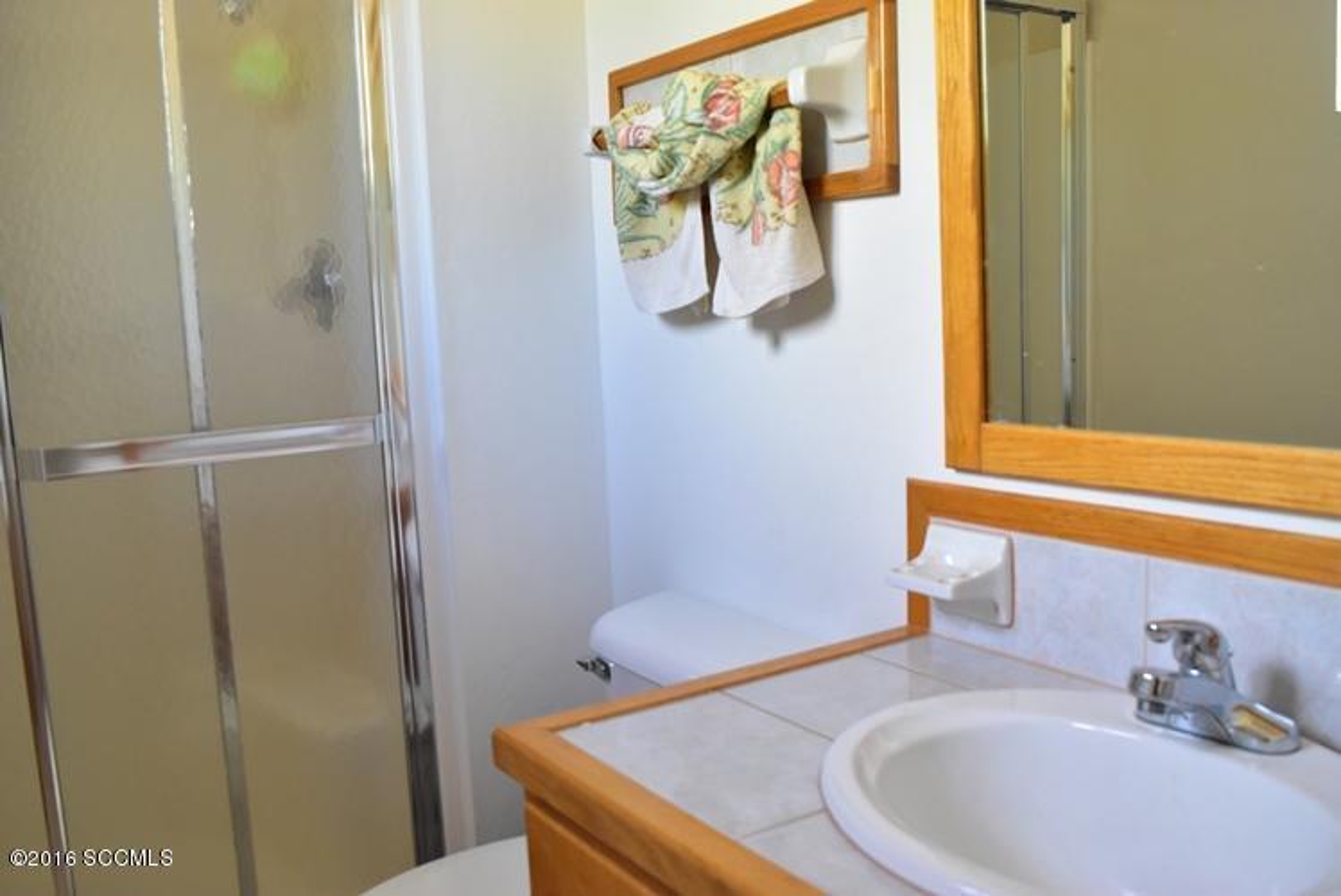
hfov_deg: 59.5
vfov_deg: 41.8
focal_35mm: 32
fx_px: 1174
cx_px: 670
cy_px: 448
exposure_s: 1/40
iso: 1600
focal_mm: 21
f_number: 5.6
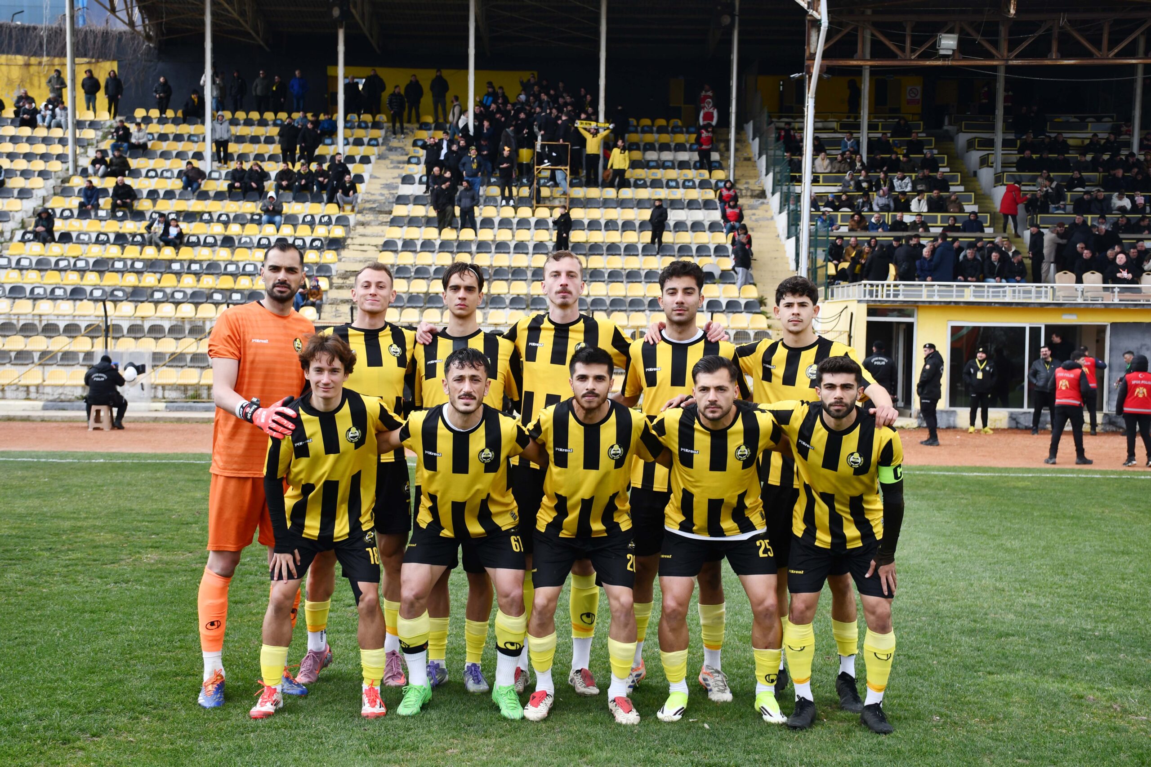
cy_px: 384
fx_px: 1631
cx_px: 576
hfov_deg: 38.9
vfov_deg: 26.5
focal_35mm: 51
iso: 250
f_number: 5.6
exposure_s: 1/250
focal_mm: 34
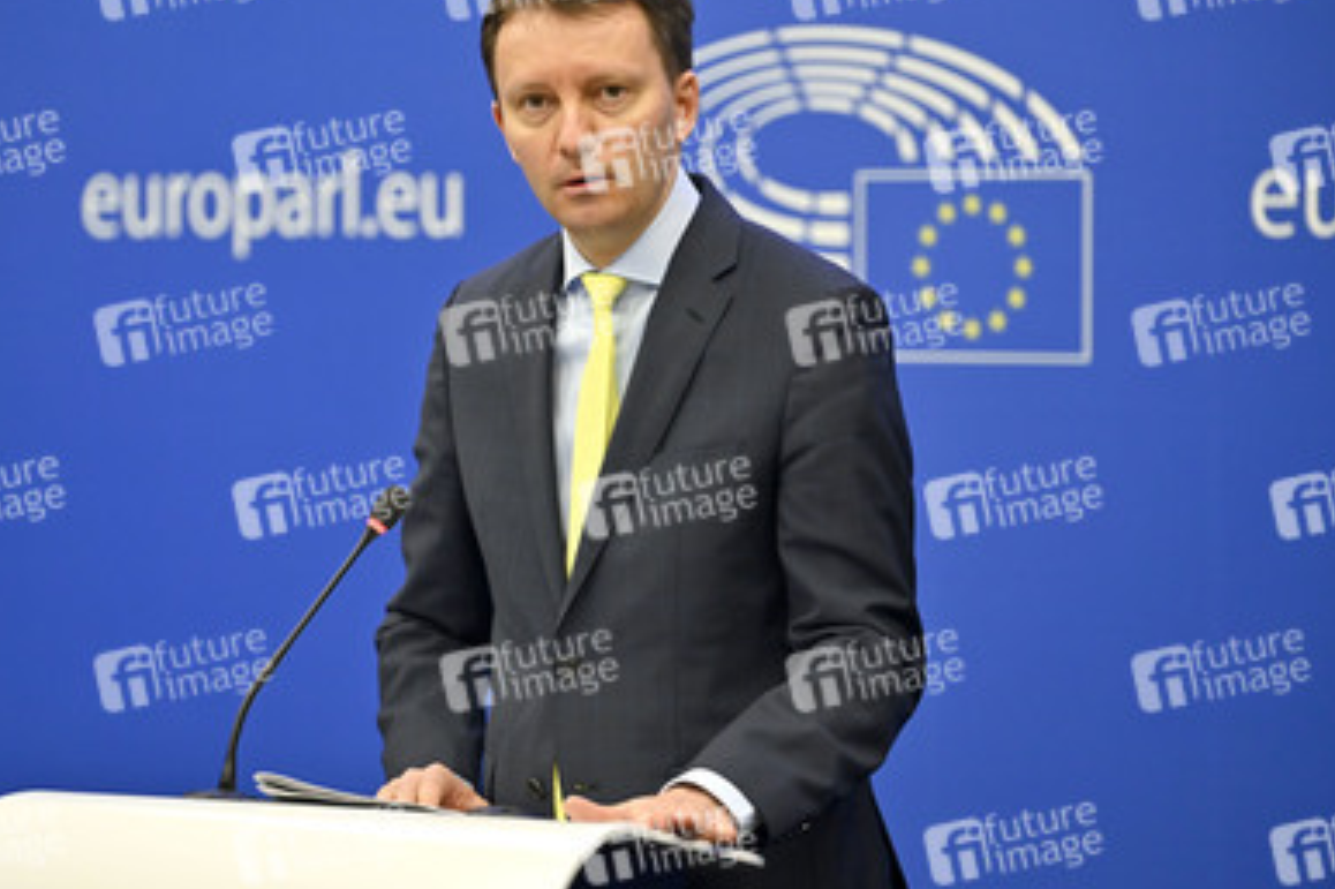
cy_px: 412
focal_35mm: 181
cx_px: 576
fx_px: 6709
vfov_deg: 7.6
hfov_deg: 11.4
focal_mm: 155
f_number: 2.8
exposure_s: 1/400
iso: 1600
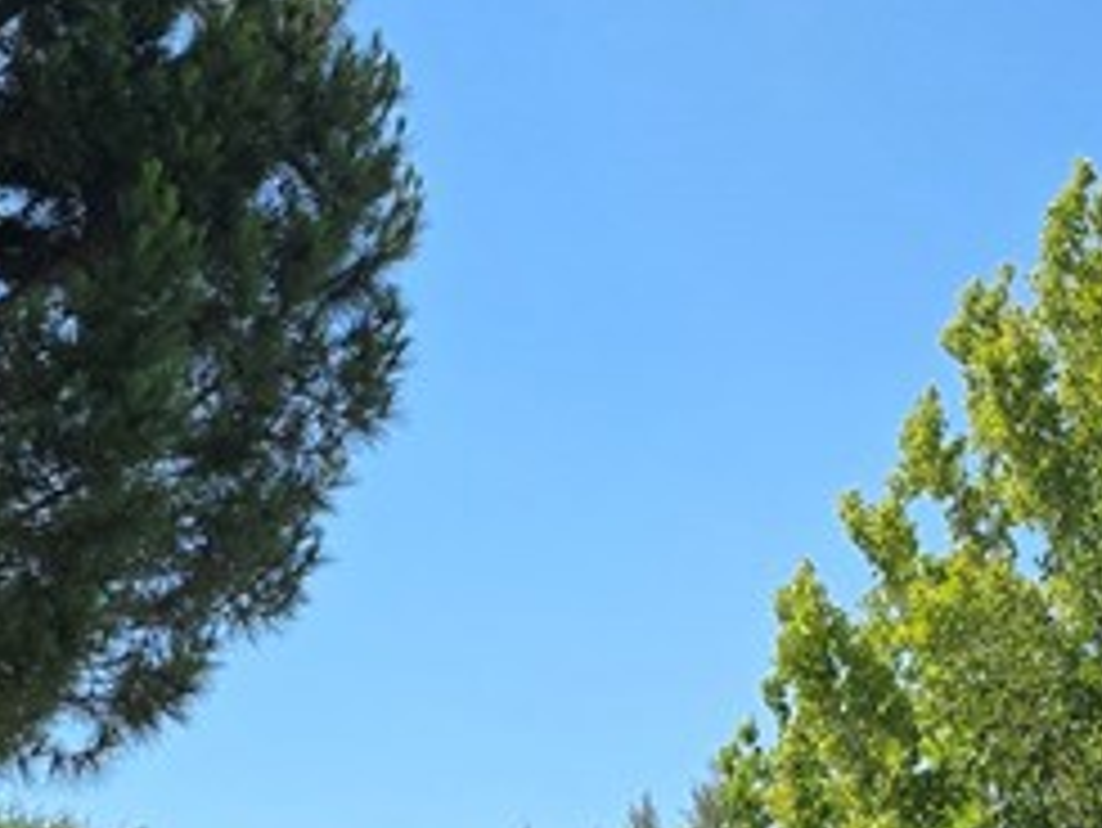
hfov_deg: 20.4
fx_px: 3058
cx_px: 463
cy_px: 1382
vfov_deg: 14.0
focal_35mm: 96
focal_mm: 6.3
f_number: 1.7
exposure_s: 1/3211
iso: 80
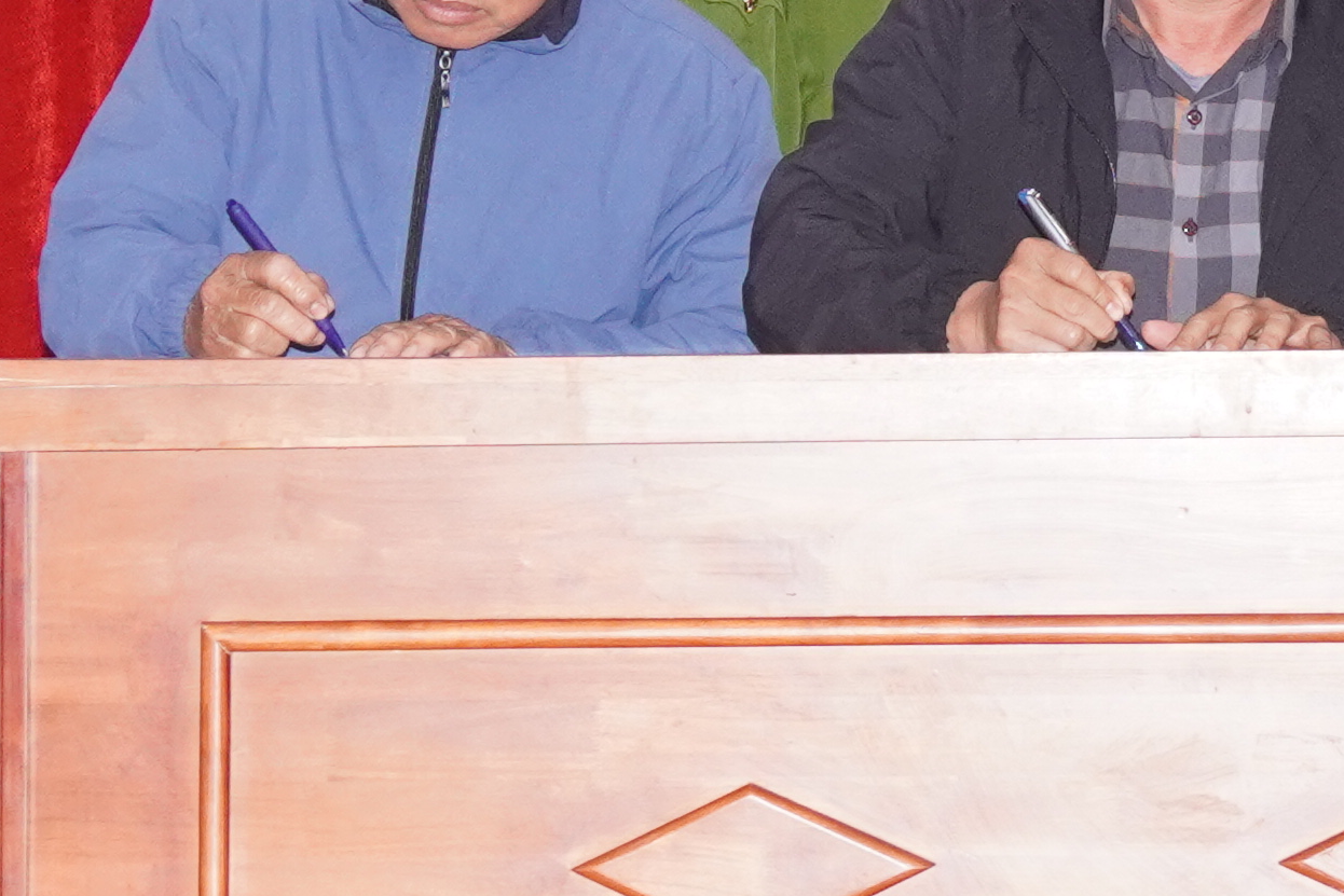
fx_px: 7818
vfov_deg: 6.5
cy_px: -431
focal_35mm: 209
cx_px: 1356
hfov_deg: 9.8
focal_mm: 29
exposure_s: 1/125
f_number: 4
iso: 1000
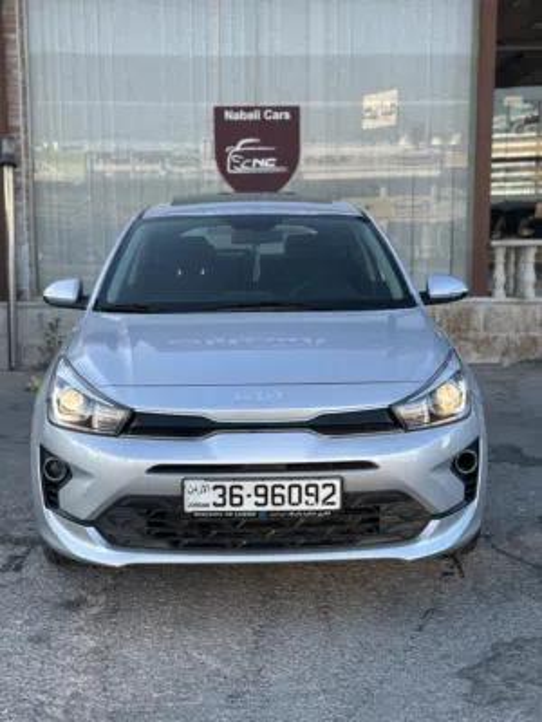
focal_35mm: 48
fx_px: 1002
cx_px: 271
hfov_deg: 30.3
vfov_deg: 39.7
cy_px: 361
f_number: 1.78
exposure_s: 1/690
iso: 80
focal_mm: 6.86
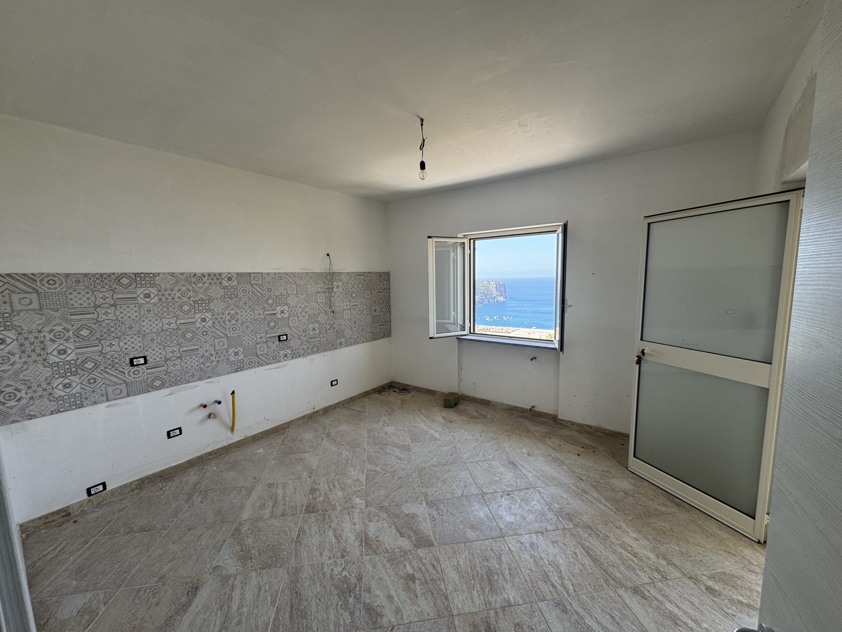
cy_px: 316
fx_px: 341
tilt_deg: -6.0
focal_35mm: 14
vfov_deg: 85.7
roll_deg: +2.1
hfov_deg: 102.1
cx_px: 421
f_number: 2.2
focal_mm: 2.22
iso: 40
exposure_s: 1/140
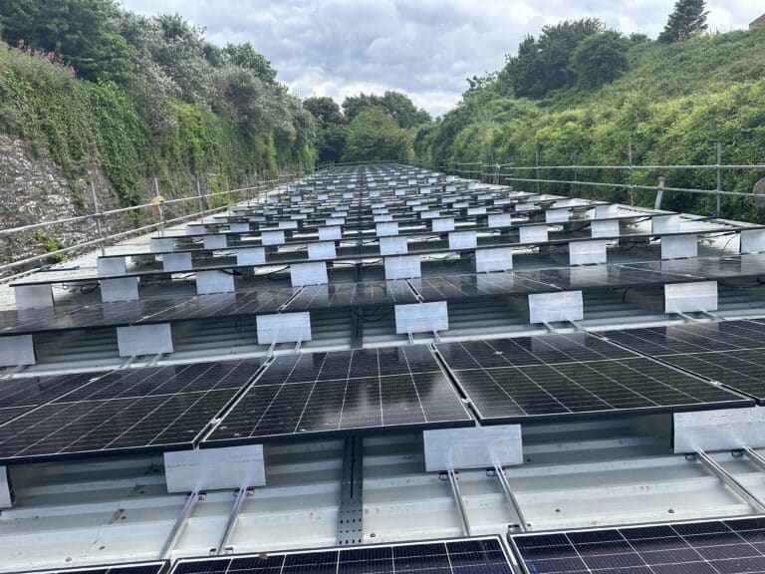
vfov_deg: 56.8
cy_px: 287
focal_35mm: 24
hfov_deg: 71.6
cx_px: 382
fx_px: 530
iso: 80
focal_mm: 6.86
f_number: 1.78
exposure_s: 1/1321
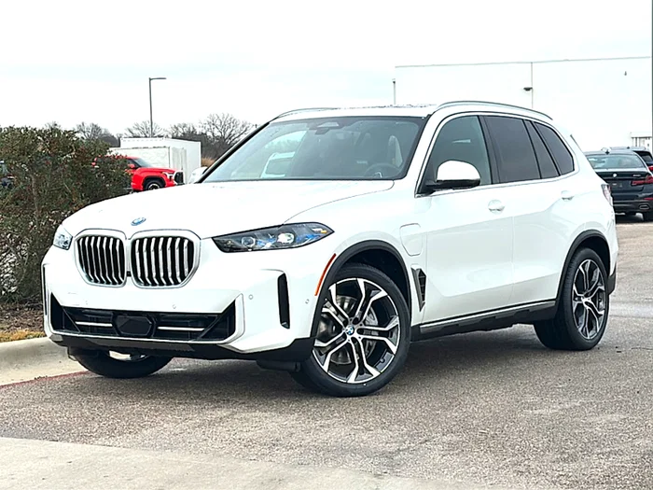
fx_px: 1170
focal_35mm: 62
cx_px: 326
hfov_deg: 31.2
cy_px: 245
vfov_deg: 23.7
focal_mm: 6.86
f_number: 1.78
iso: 64
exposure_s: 1/2481
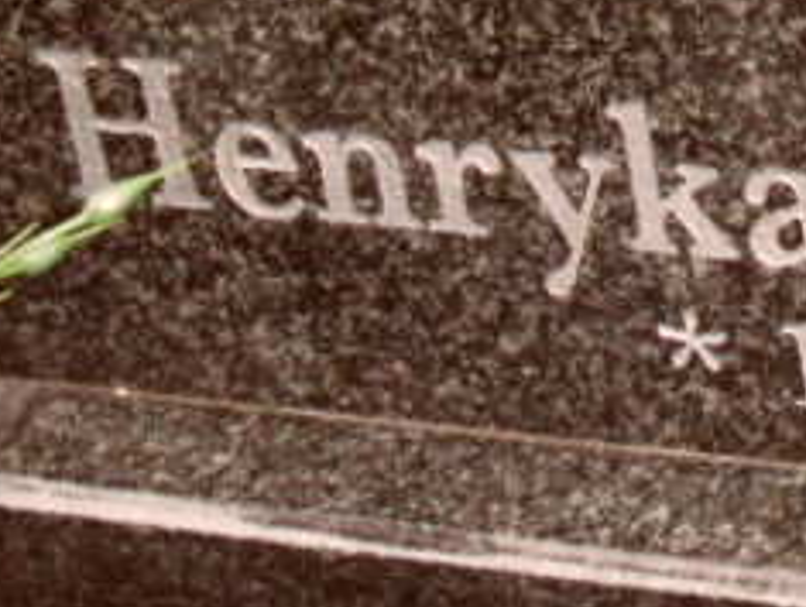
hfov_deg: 10.8
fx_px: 4058
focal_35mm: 174
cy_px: -381
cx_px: 1317
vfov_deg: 8.3
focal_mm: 6.5
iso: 200
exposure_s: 1/45
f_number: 3.6
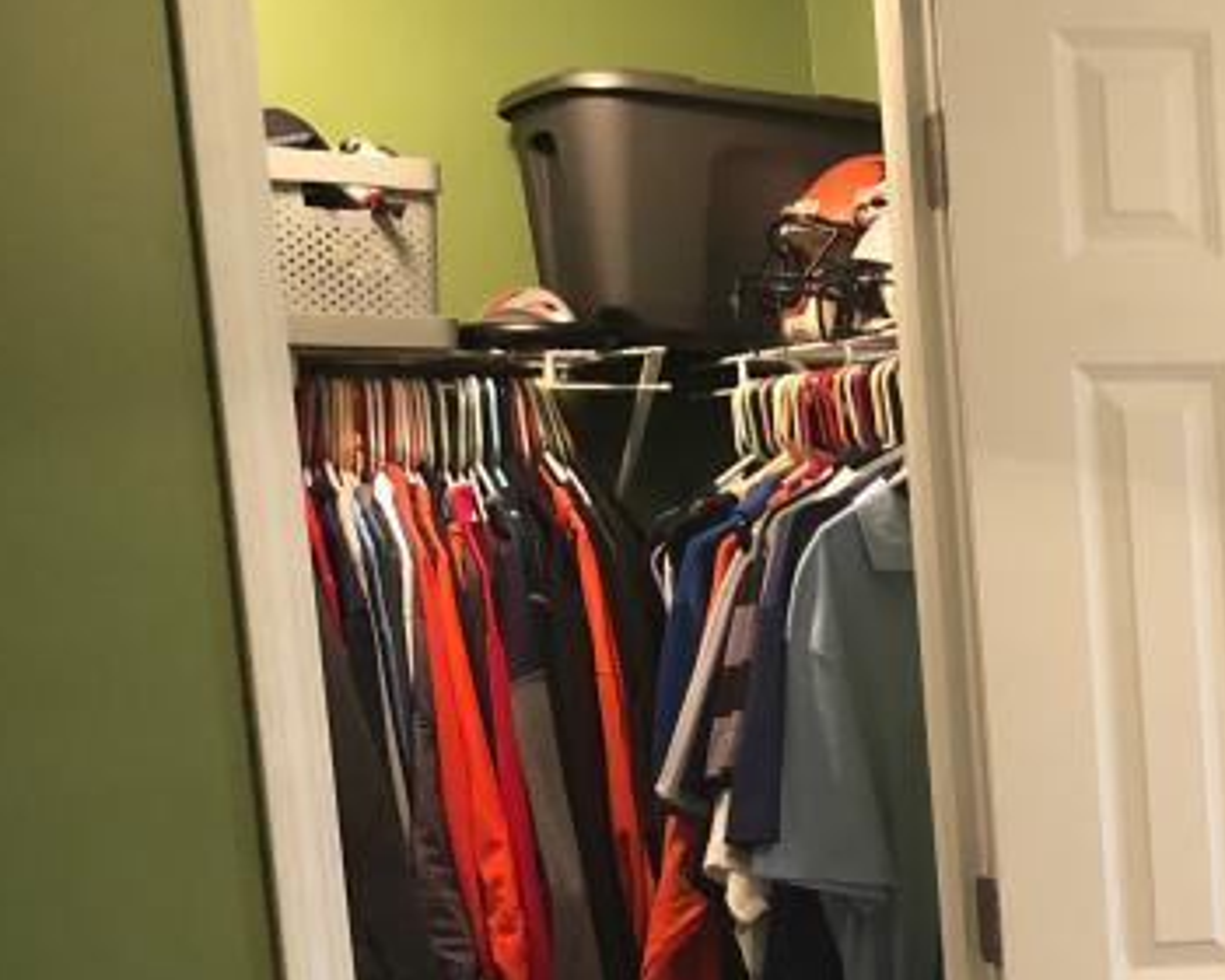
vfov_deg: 18.5
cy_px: 1046
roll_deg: +2.1
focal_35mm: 80
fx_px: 2900
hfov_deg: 21.0
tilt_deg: -10.2
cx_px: 1715
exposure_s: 1/15
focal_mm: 3.99
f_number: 1.8
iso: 100
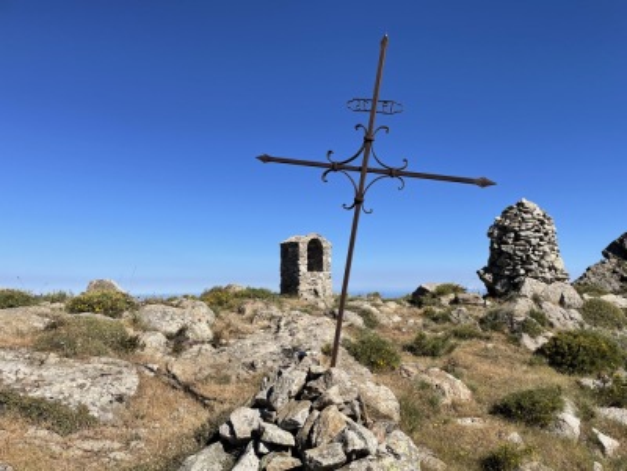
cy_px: 236
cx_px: 314
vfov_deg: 53.1
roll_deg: +0.9
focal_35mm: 26
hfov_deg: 67.3
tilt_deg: +6.8
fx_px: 471
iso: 32
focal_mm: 4.2
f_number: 1.6
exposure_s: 1/4464
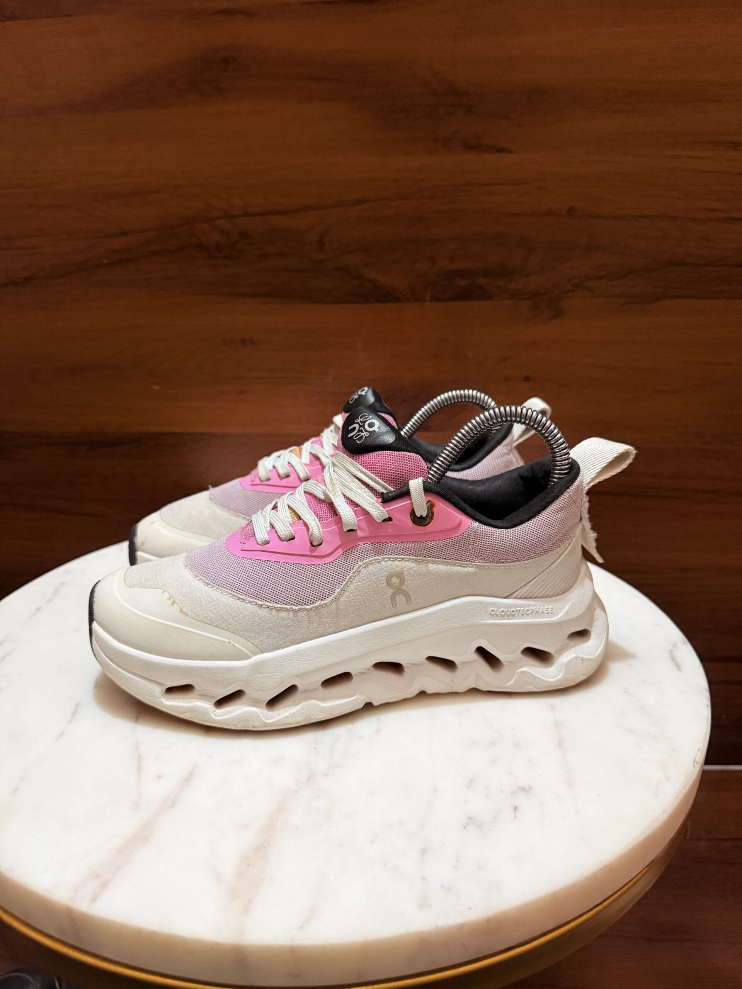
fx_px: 686
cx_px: 371
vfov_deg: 71.6
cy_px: 494
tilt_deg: -17.3
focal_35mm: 24
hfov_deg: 56.8
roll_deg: +0.3
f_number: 1.78
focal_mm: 6.76
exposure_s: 1/50
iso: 400
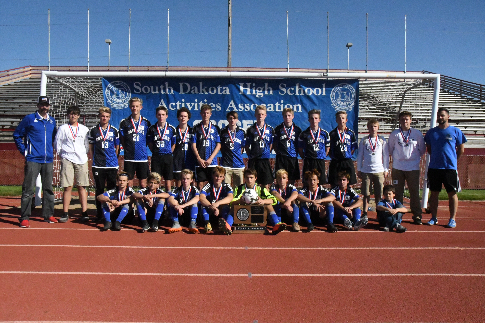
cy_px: 162
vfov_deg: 41.7
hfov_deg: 59.5
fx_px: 424
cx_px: 242
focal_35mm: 32
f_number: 22
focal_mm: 21
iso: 16000
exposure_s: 1/8000
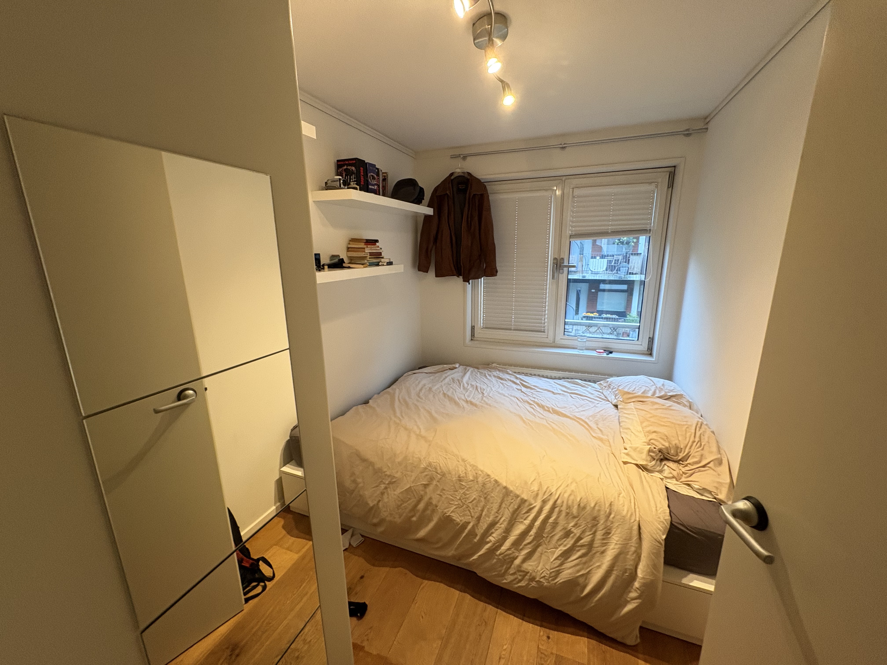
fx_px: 359
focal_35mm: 14
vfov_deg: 85.7
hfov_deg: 102.1
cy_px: 332
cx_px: 444
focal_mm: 2.22
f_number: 2.2
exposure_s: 1/50
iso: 250
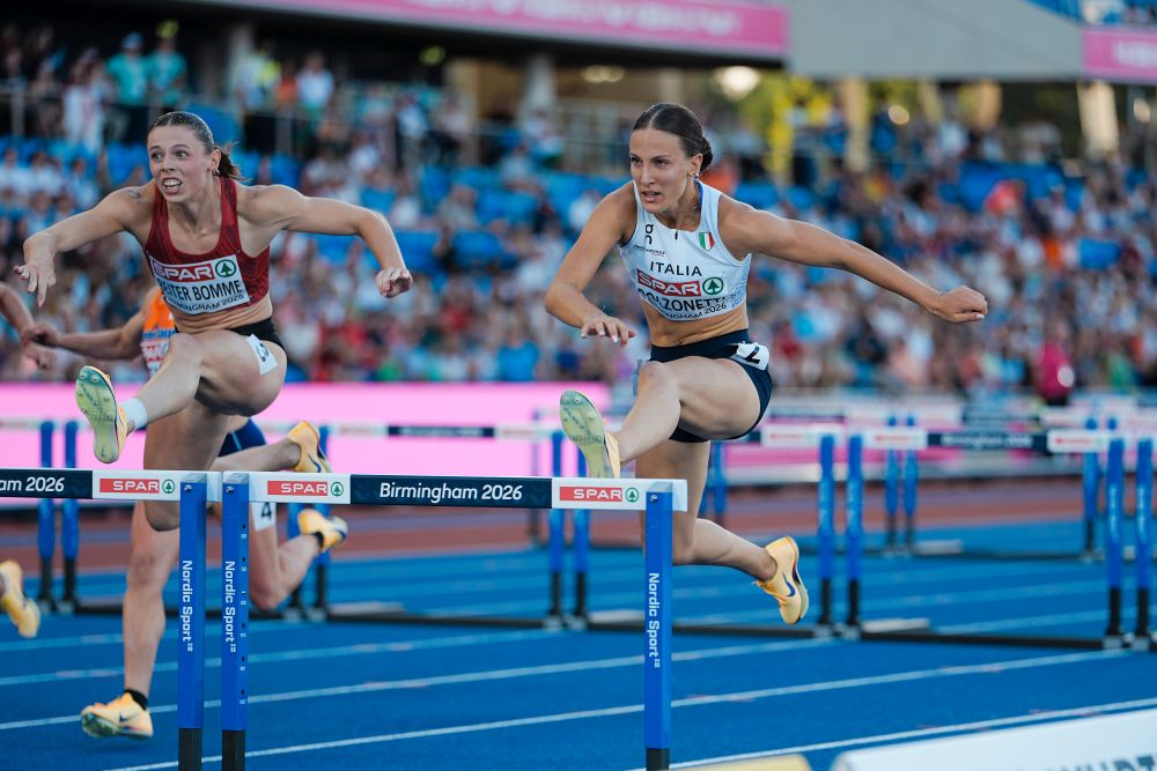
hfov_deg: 16.1
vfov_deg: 10.8
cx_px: 578
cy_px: 386
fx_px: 4082
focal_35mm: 127
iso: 250
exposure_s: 1/1600
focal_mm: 127
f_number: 2
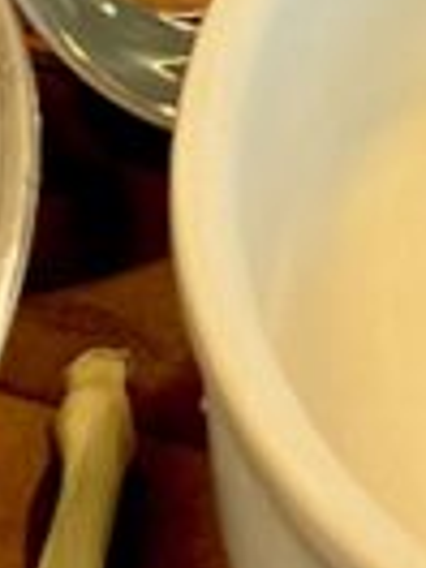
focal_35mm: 201
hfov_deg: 6.9
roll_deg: -1.1
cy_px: -947
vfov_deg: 8.7
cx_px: 1123
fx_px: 3298
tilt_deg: -27.2
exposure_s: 1/50
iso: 80
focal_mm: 5.1
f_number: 1.6
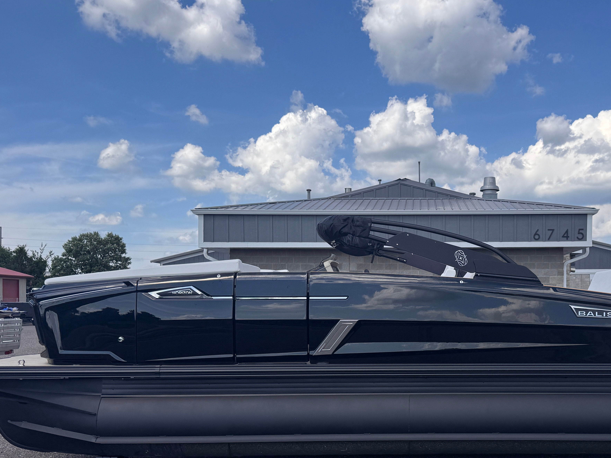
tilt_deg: +0.8
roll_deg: -0.6
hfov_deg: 46.8
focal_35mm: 39
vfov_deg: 36.5
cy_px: 304
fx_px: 688
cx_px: 426
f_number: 1.78
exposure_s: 1/4310
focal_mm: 6.76
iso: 80
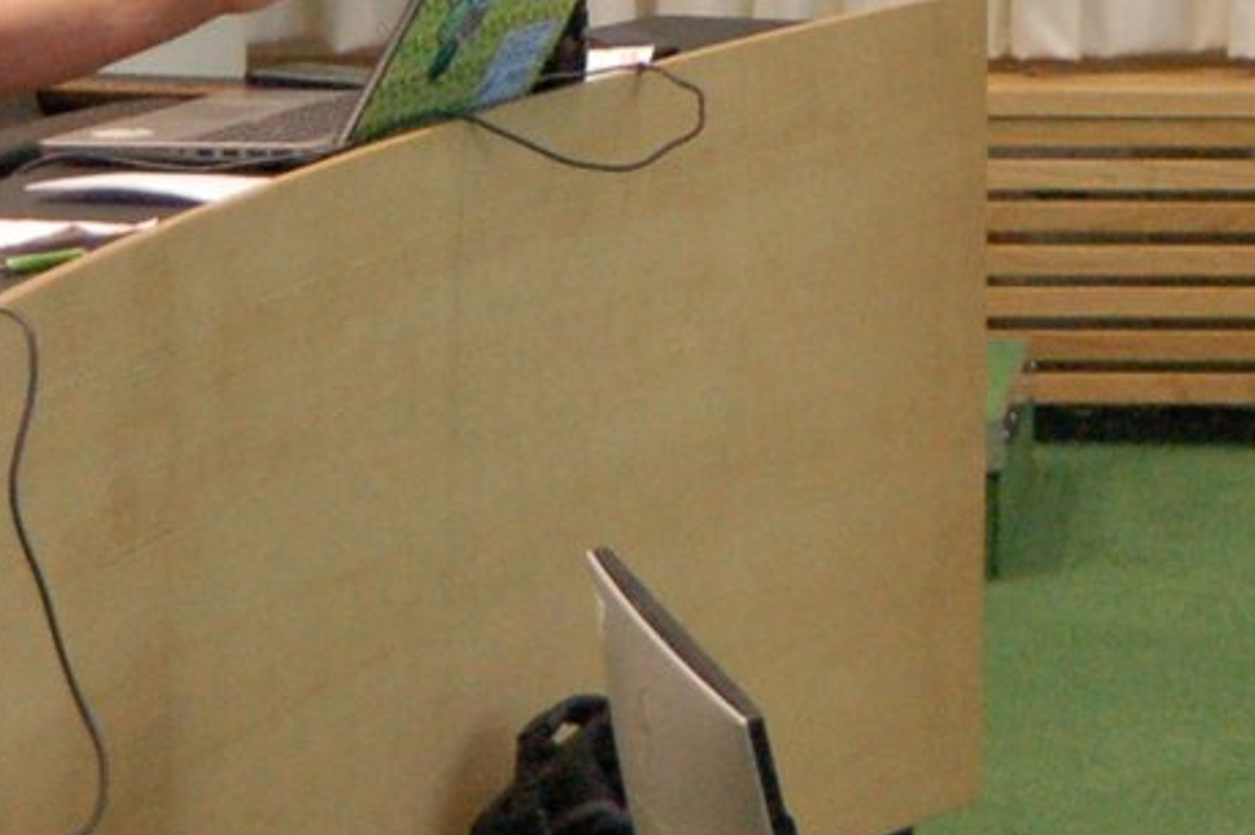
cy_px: -939
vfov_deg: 4.2
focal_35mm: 326
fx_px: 11356
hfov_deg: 6.2
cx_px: 1882
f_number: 3.5
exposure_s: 1/125
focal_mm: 50
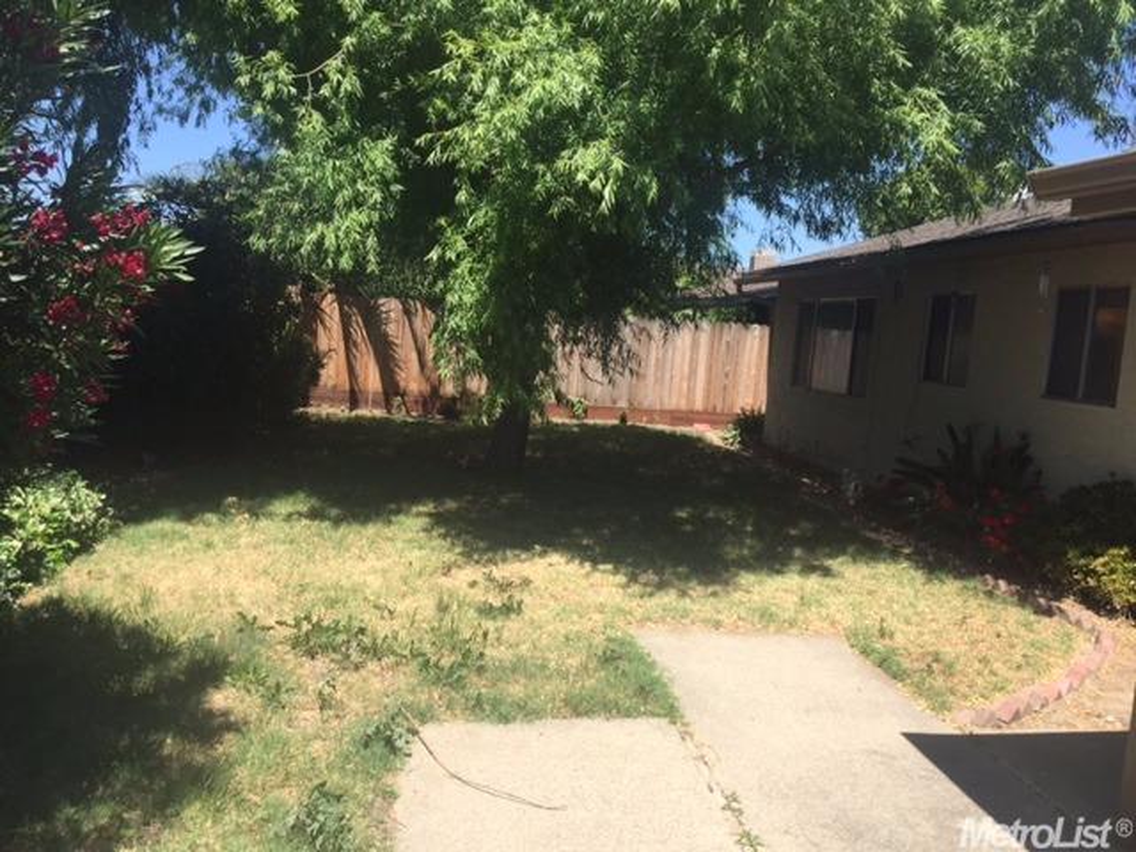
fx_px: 952
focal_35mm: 29
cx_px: 568
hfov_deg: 61.7
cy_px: 426
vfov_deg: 48.2
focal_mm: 4.15
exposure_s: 1/1319
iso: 32
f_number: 2.2
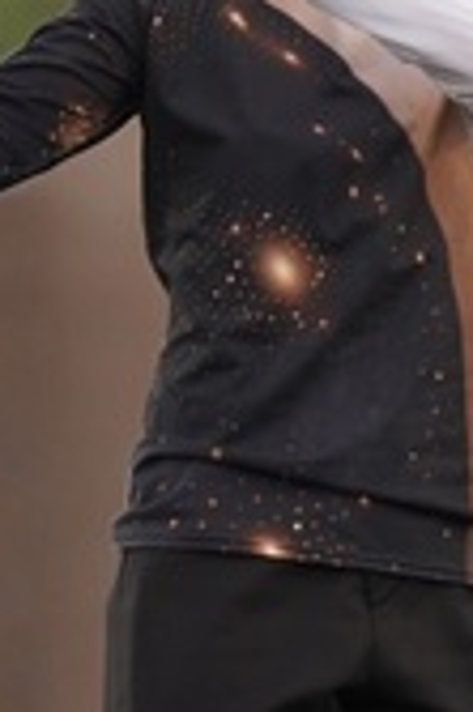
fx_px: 18958
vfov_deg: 2.1
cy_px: 955
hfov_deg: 1.4
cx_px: 501
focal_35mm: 960
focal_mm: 200
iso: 250
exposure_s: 1/250
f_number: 4
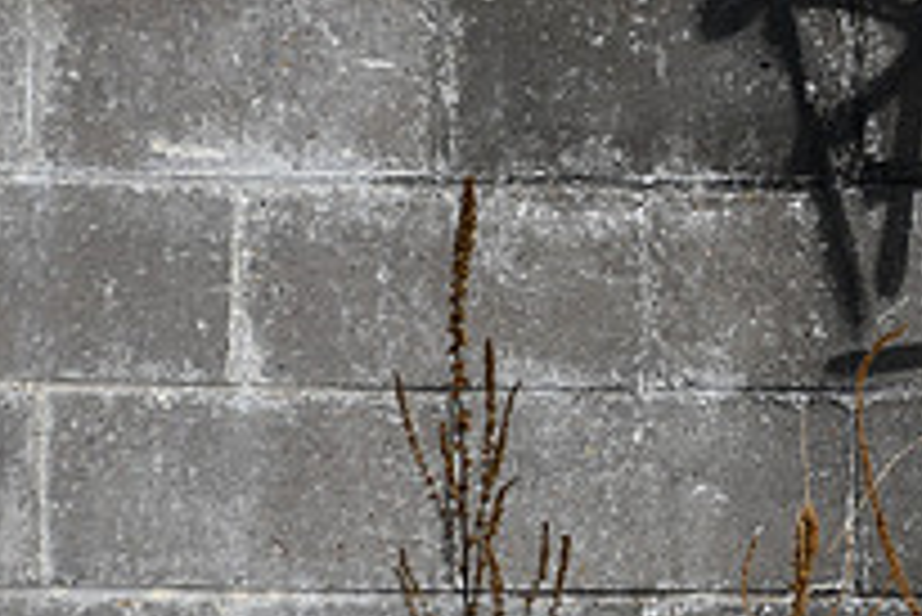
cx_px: 989
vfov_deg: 2.1
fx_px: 16787
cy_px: -142
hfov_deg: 3.1
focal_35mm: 655
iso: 220
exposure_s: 1/500
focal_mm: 155
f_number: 6
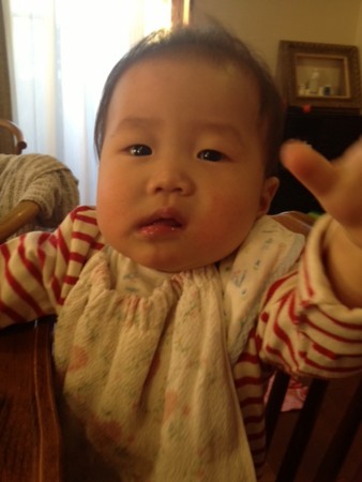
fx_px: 488
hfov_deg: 40.7
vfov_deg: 52.6
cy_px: 241
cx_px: 181
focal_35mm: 35
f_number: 2.4
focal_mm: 4.28
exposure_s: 1/20
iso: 125
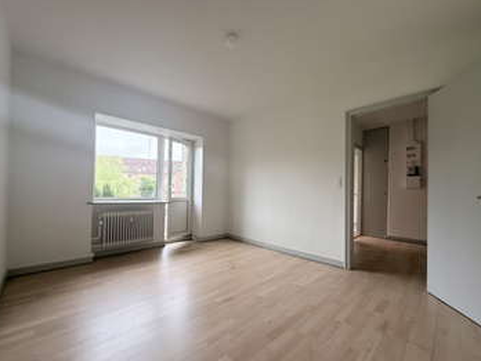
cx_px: 244
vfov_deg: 81.7
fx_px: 208
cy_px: 189
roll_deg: -1.5
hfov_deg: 98.2
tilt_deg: +1.4
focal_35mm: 15
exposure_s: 1/99
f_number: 2.2
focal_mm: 2.22
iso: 125
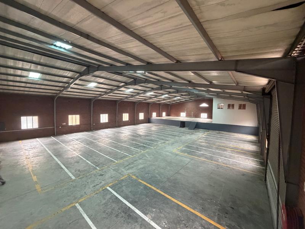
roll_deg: +0.3
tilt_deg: -2.5
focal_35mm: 14
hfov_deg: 102.1
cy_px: 114
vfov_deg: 85.7
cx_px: 152
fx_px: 123
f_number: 2.2
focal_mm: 2.22
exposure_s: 1/60
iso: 640
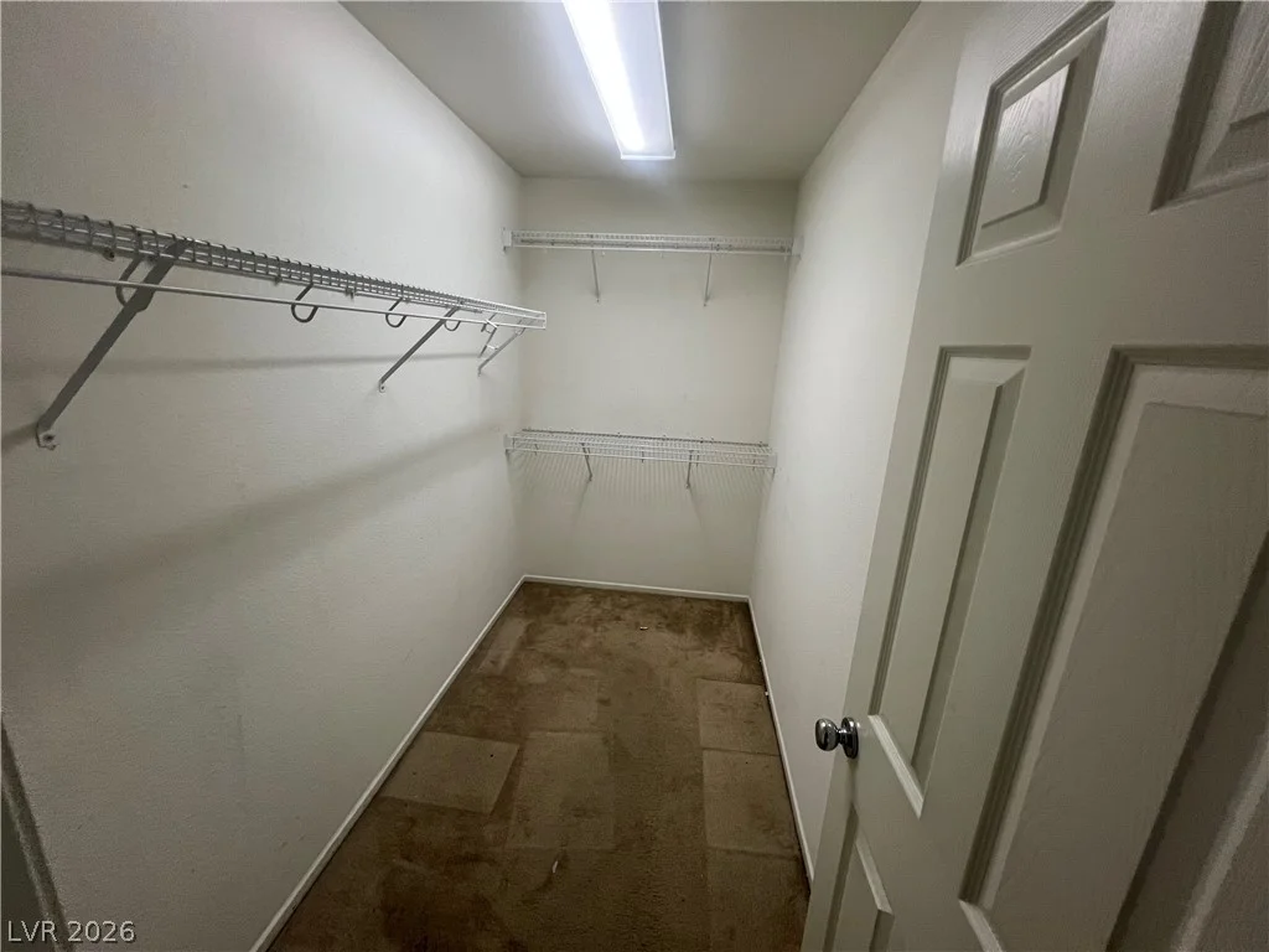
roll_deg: -2.2
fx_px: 477
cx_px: 634
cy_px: 476
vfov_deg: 89.9
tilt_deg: -15.4
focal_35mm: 13
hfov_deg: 106.2
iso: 200
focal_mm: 1.57
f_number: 1.8
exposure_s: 1/120
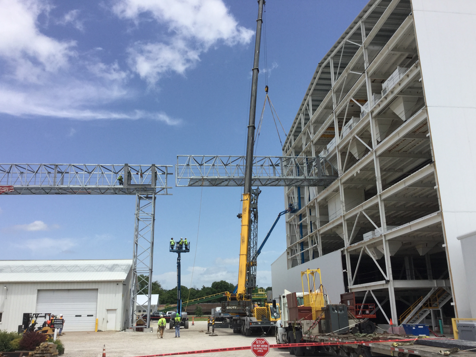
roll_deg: -0.9
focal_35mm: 32
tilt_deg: +15.4
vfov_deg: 44.2
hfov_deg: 56.8
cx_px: 238
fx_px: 440
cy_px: 184
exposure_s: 1/1852
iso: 25
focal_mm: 3.3
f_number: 2.4
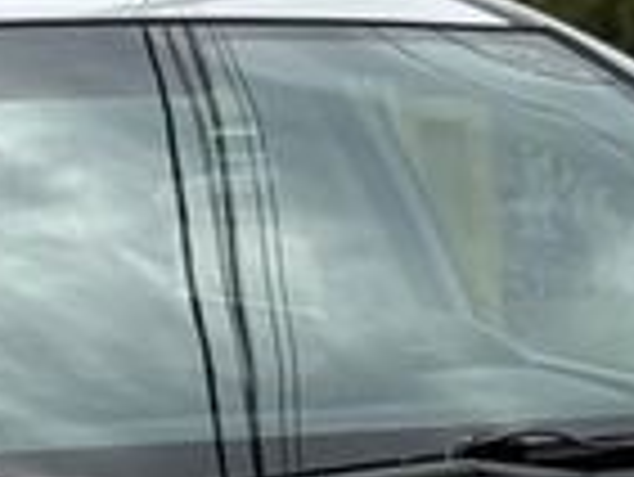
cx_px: 279
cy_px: 806
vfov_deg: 5.3
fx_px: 5041
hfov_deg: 7.2
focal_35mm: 275
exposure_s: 1/8772
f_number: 1.78
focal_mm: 6.76
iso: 64
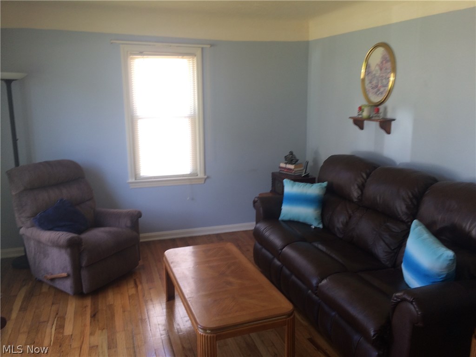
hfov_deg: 61.7
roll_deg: -0.4
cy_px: 178
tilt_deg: -12.8
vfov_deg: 48.2
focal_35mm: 29
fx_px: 399
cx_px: 238
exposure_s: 1/40
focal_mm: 4.15
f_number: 2.2
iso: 40
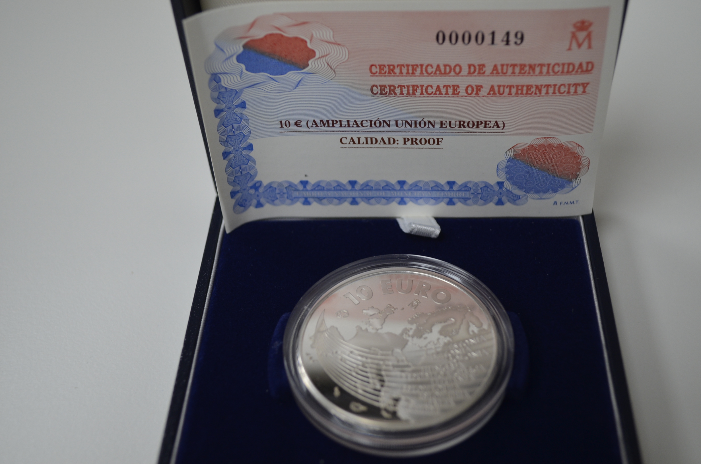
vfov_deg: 28.0
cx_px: 350
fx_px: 933
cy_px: 232
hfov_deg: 41.2
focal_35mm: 48
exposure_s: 1/100
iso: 400
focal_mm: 32
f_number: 4.8
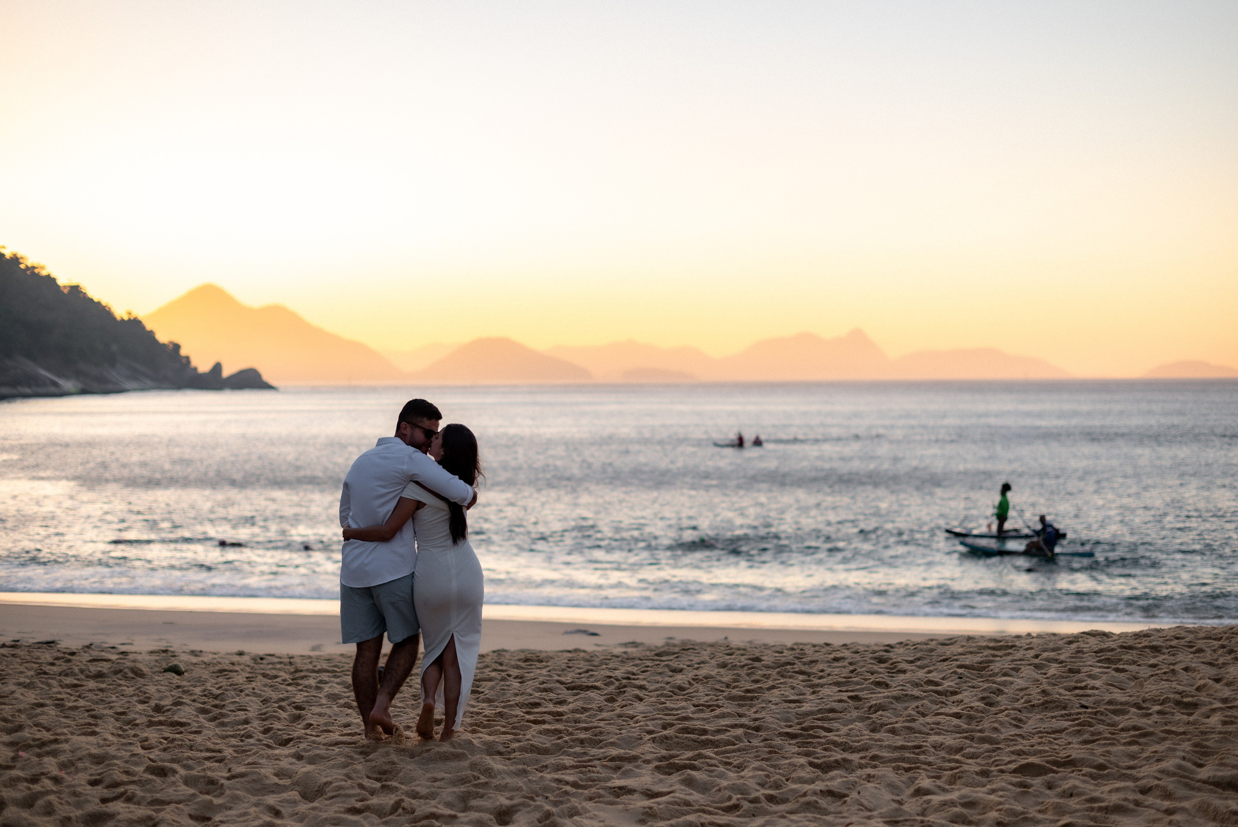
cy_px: 414
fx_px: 1778
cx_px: 619
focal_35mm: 52
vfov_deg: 26.2
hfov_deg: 38.4
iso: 125
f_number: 2
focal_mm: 50
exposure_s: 1/1600
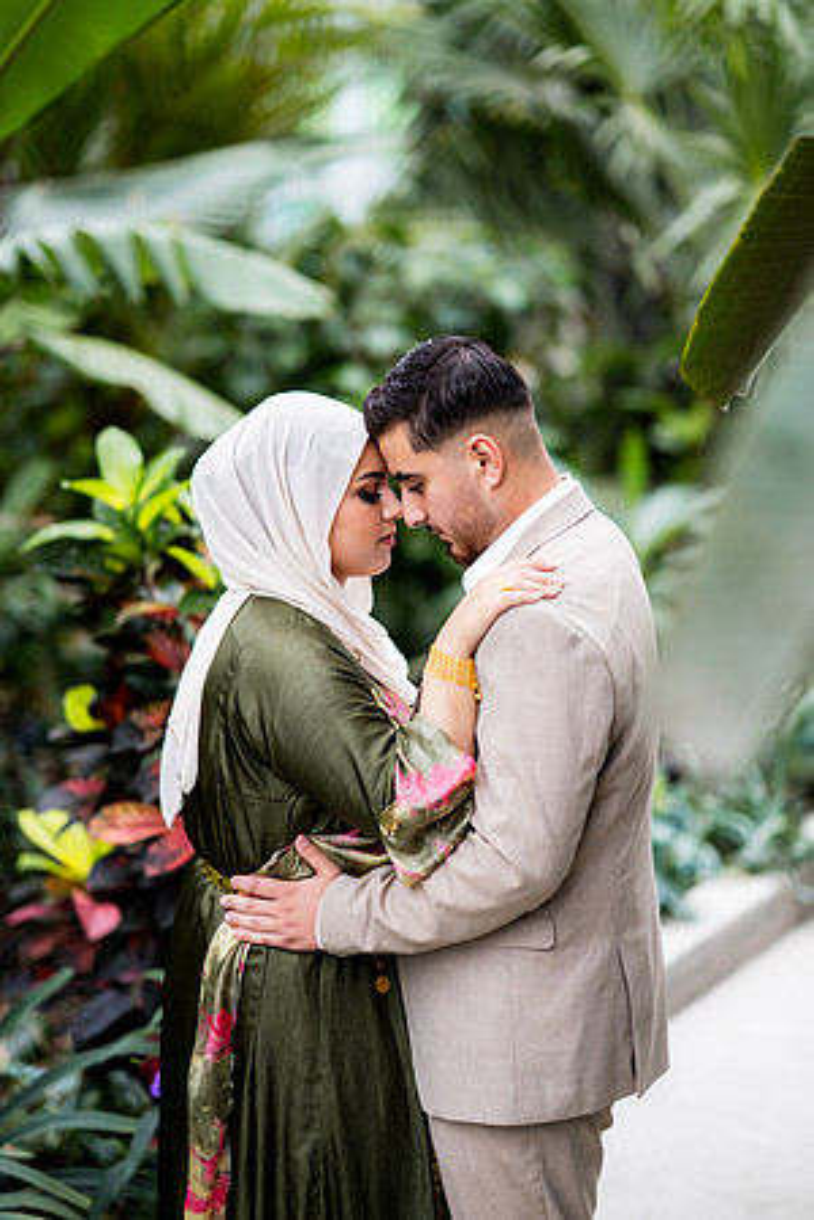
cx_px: 407
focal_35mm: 85
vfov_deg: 23.9
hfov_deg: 16.1
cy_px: 610
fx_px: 2883
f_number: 1.4
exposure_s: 1/500
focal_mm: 85
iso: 100
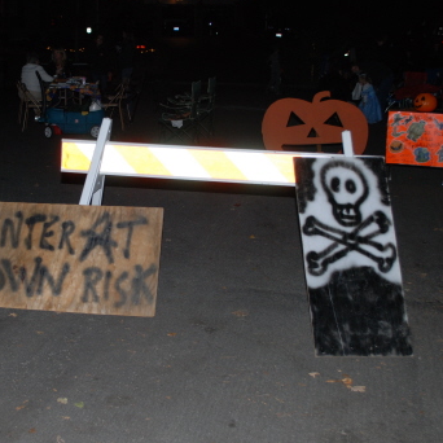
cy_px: 222
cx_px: 132
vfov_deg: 27.7
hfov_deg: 27.5
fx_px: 898
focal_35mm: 62
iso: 250
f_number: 4.2
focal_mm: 26
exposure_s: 1/60
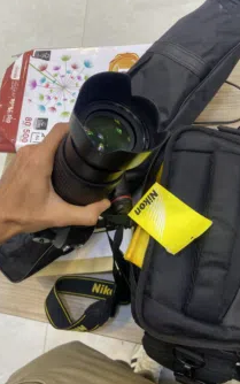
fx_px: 345
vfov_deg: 57.9
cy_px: 166
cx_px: 73
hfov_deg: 37.8
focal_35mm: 33
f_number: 1.8
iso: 100
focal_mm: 4.25
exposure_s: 1/101
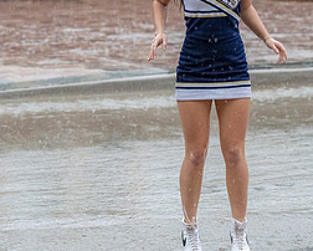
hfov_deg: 10.1
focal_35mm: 190
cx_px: 220
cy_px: 74
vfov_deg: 8.1
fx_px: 1761
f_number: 3.5
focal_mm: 88
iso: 6400
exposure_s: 1/1000
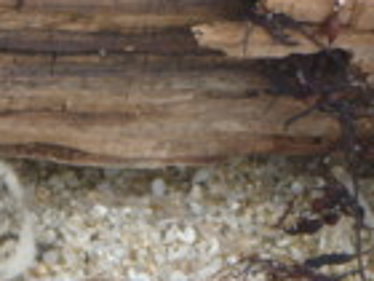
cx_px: -134
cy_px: 166
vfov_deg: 3.6
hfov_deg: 4.8
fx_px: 4451
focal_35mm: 412
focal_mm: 22.8
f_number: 5.9
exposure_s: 1/125
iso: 125
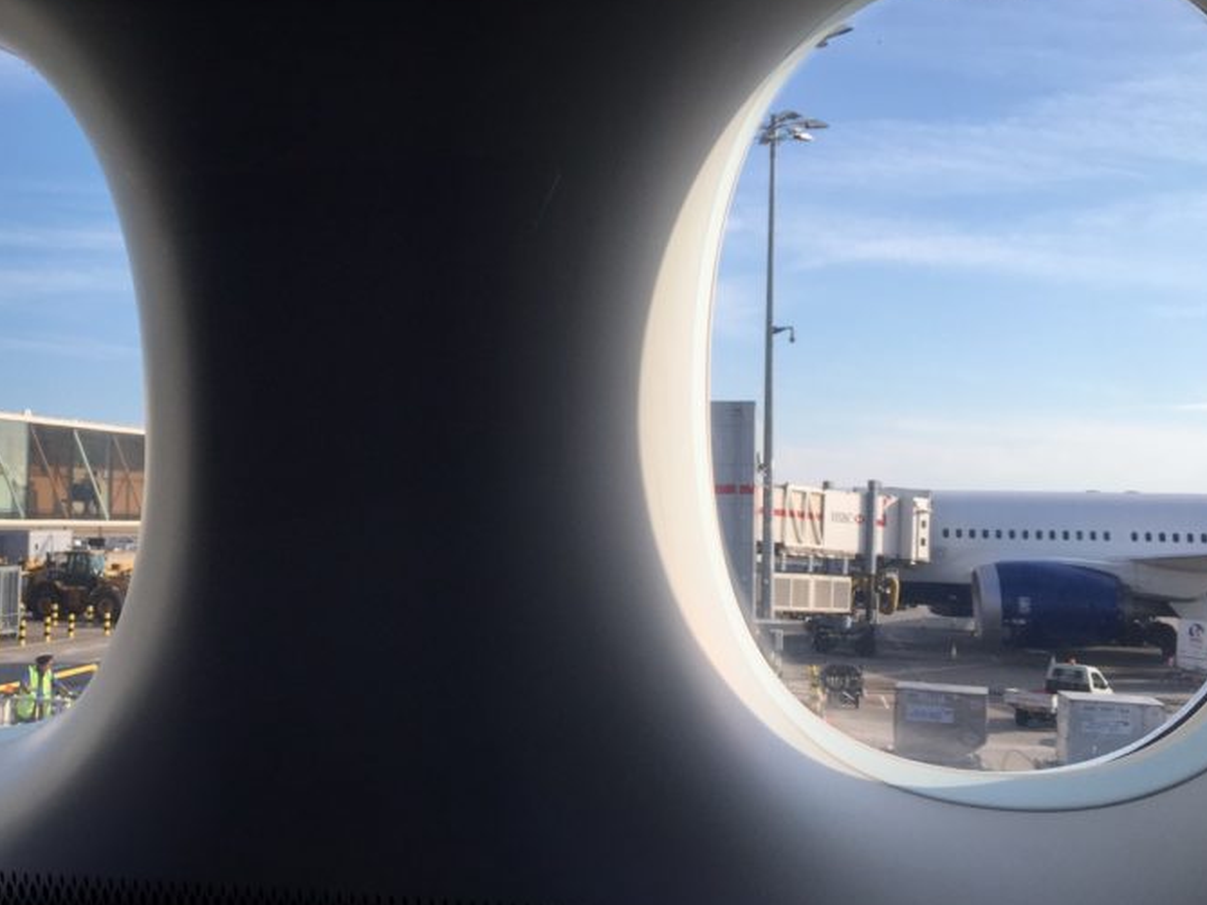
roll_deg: -2.9
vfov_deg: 39.7
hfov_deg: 51.0
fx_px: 1255
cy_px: 477
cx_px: 478
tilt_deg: +1.3
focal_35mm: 36
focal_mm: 4.15
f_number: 2.2
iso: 32
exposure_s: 1/807
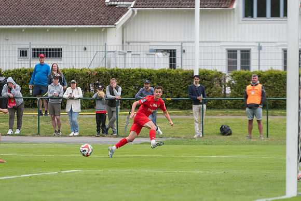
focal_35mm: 306
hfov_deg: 6.7
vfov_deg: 4.5
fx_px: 2560
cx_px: 150
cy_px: 100
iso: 640
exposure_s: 1/1250
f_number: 4
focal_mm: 200
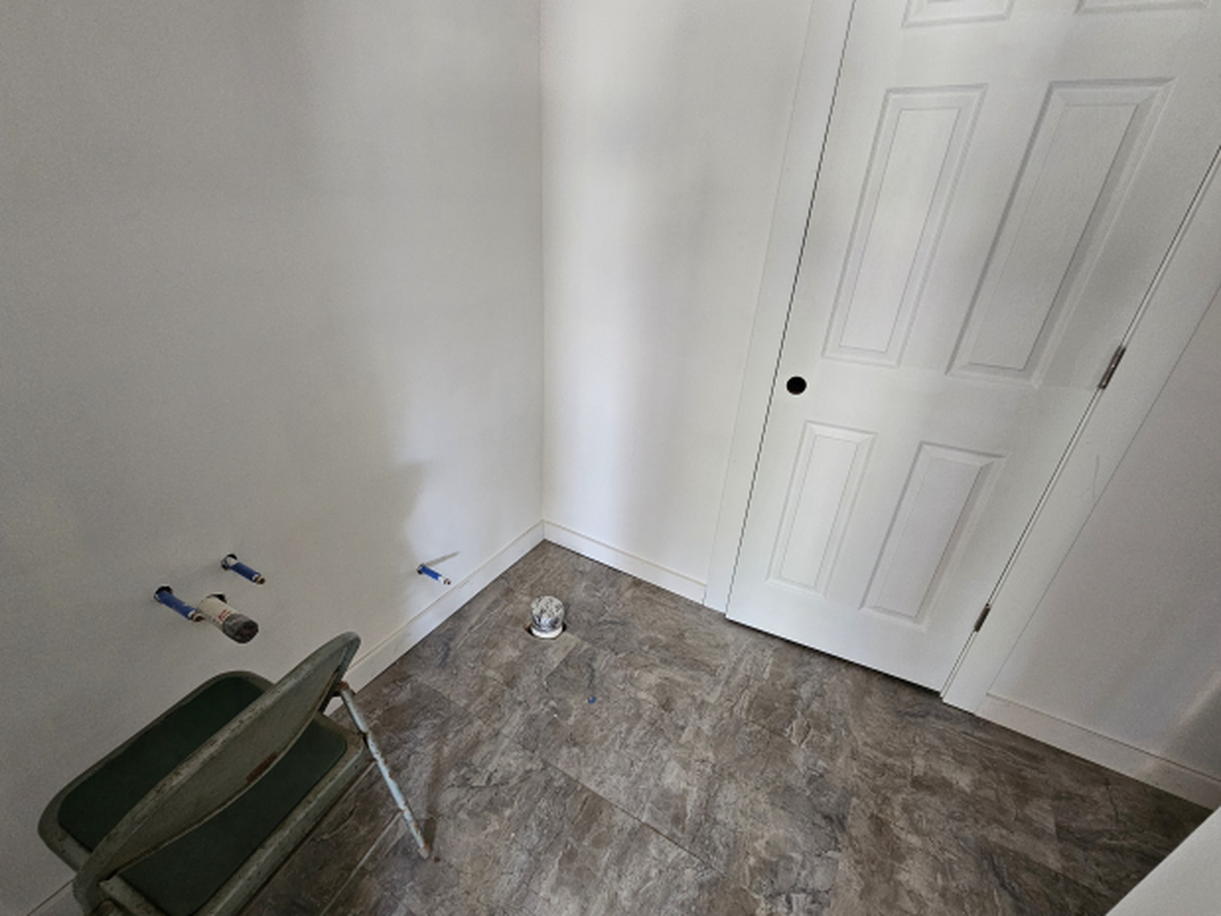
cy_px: 484
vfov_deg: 85.6
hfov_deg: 102.0
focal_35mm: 14
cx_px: 577
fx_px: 494
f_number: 2.2
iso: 320
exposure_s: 1/30
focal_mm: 2.2
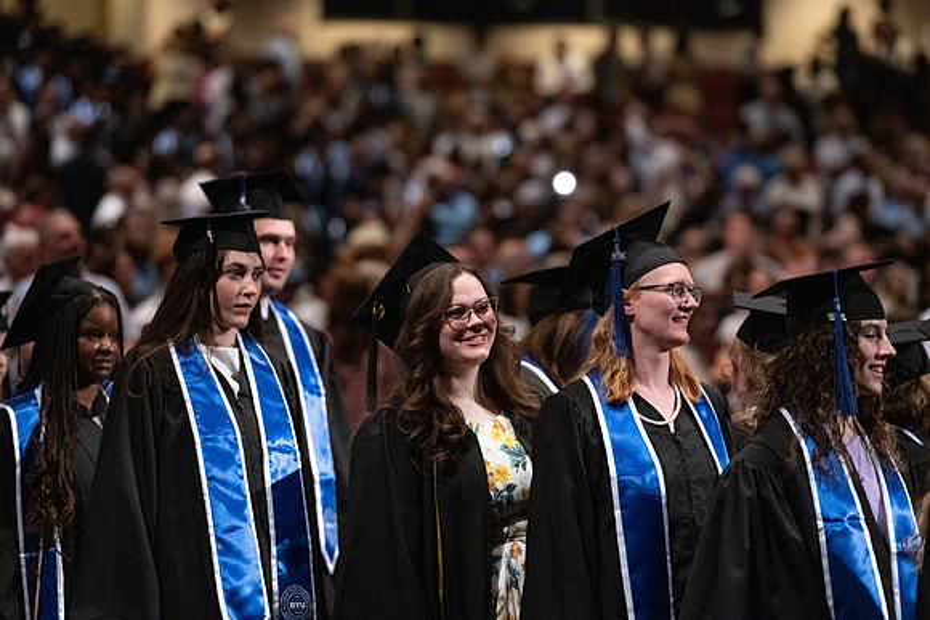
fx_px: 5168
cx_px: 465
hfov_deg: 10.3
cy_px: 310
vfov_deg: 6.9
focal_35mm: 200
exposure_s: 1/320
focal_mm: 200
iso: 6400
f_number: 2.8
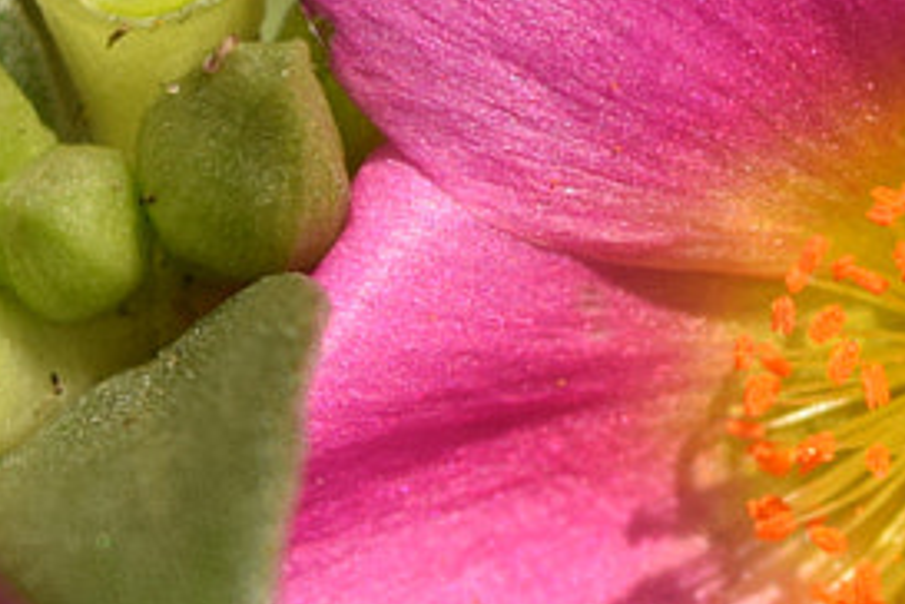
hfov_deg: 4.9
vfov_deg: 3.3
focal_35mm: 422
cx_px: 1024
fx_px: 10608
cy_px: 541
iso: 400
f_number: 5.3
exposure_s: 1/2000
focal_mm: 48
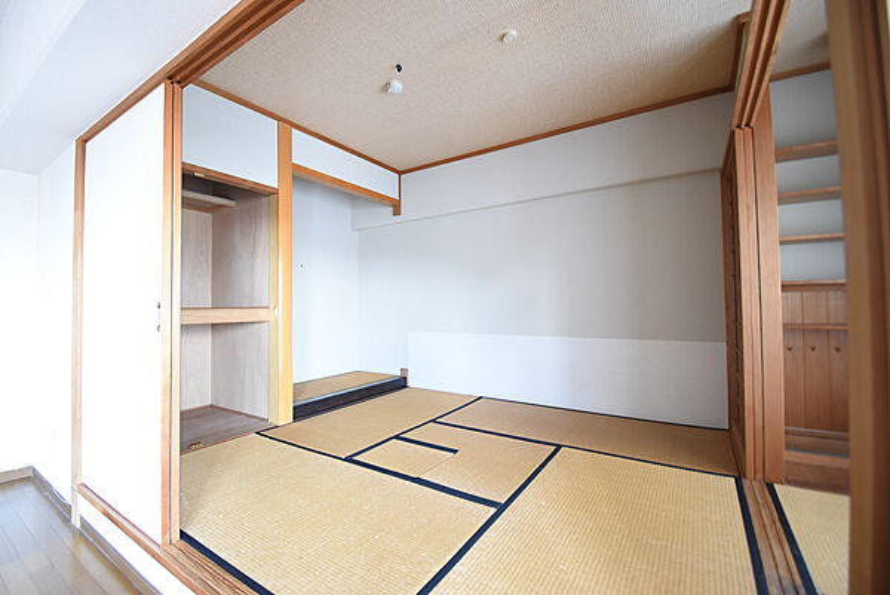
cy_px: 298
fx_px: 371
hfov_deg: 100.3
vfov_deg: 77.4
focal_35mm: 15
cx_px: 445
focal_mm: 10
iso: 900
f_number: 4.5
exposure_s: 1/15
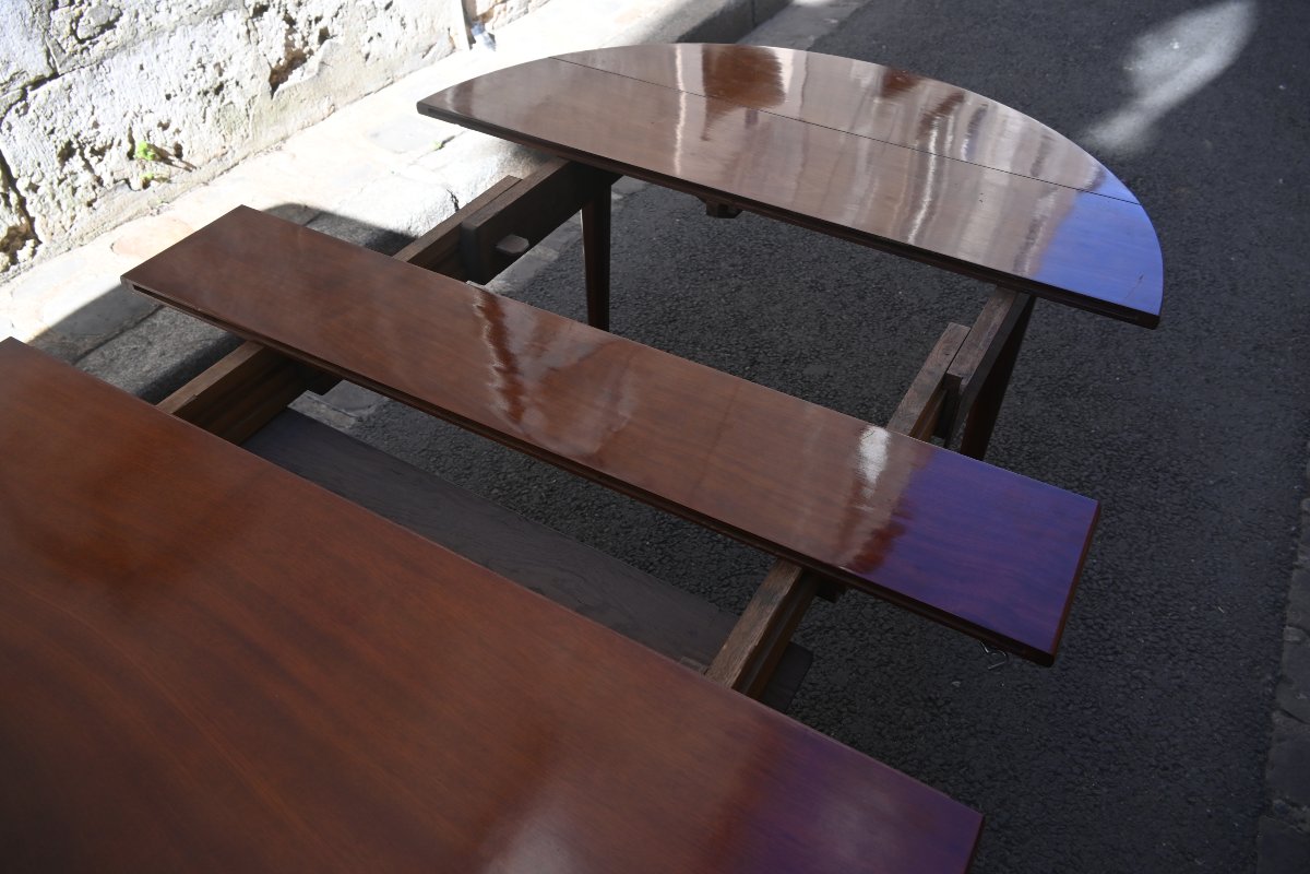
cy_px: 437
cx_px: 655
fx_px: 982
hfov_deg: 67.4
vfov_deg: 47.9
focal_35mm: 27
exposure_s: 1/250
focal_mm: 18
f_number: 5.6
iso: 200
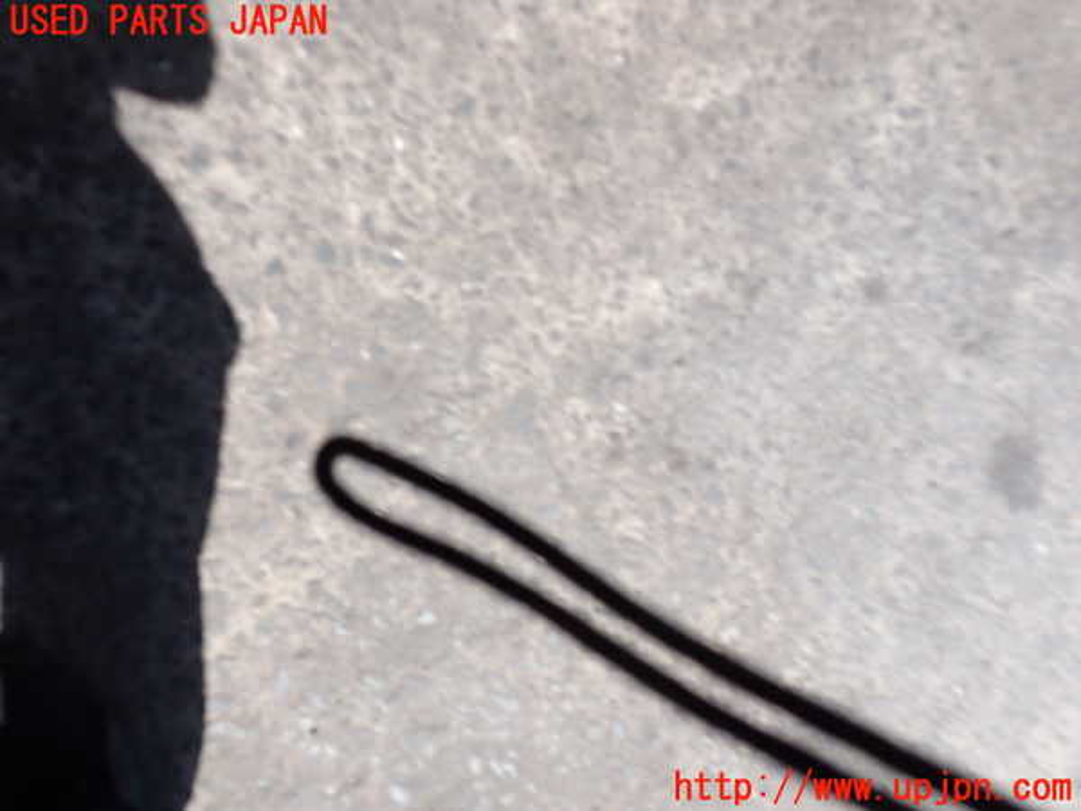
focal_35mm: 30
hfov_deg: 60.0
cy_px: 406
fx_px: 937
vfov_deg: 46.8
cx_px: 540
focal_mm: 5.4
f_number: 3.2
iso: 100
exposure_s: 1/500
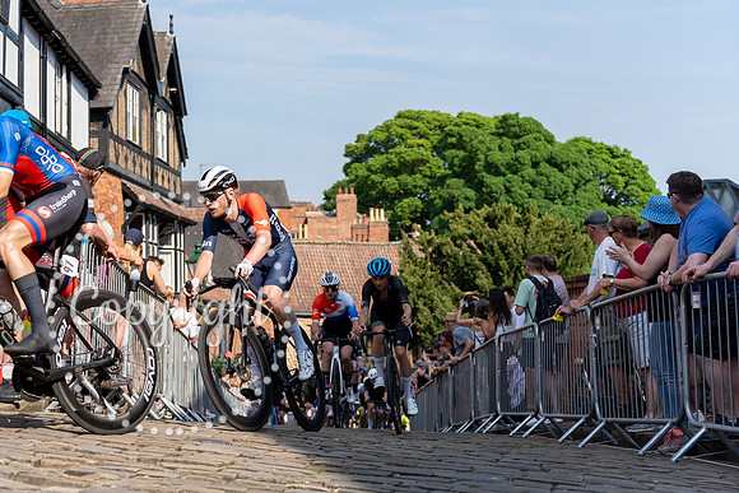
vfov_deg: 22.2
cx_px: 188
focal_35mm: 61
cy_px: 186
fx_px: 1256
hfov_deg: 32.2
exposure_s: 1/1250
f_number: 3.2
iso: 100
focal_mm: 41
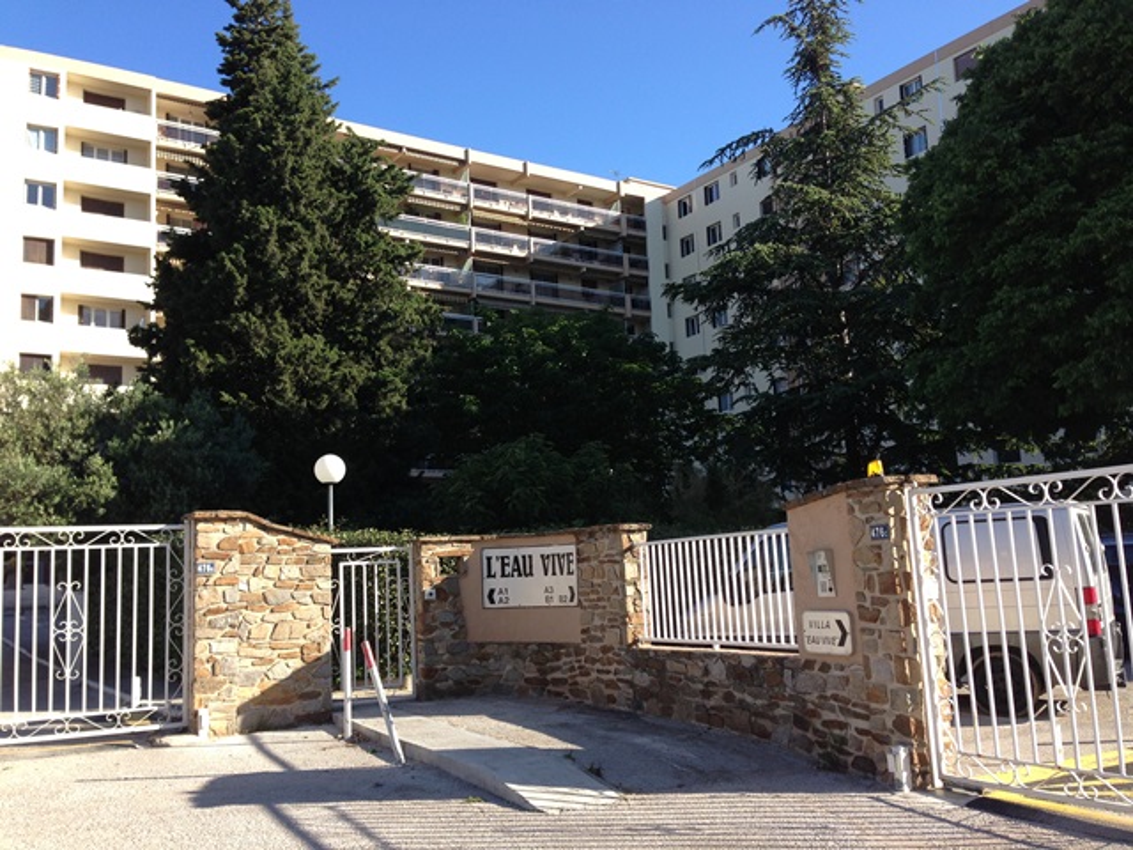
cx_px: 566
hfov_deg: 55.4
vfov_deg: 42.9
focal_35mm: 33
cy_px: 425
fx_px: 1080
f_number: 2.4
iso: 50
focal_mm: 4.13
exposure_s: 1/589
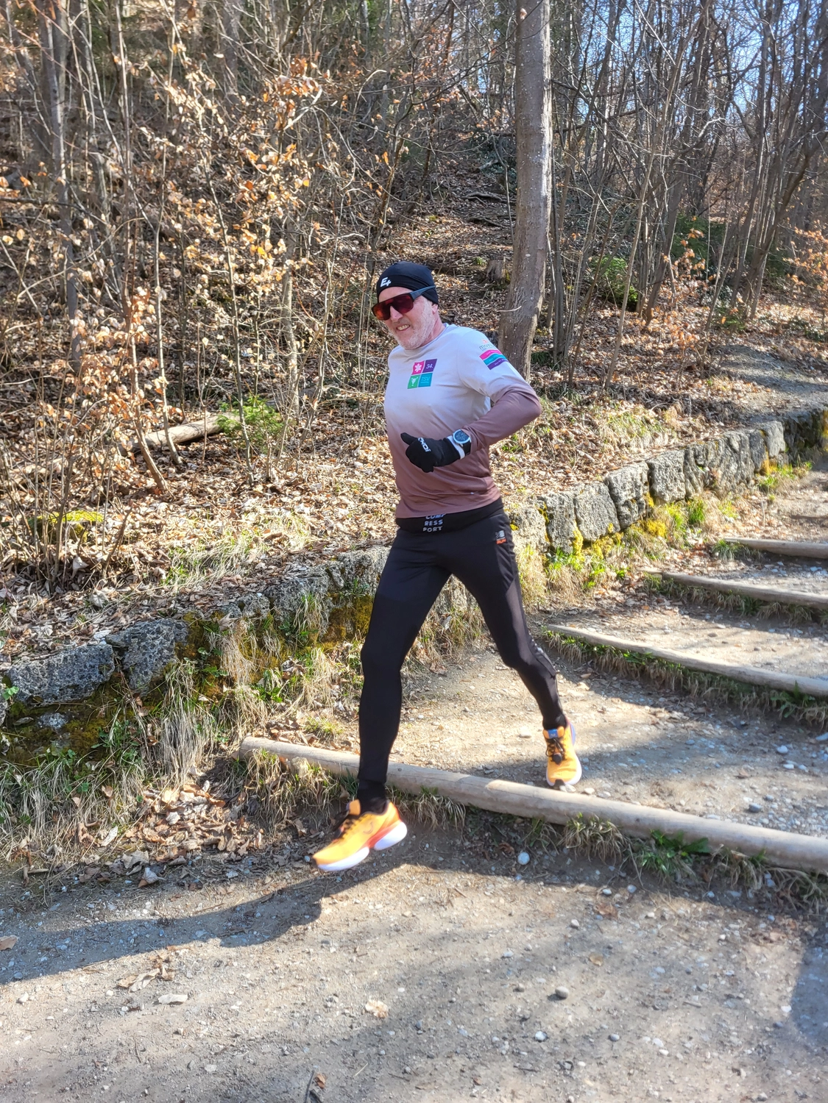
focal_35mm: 26
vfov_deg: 67.3
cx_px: 414
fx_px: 829
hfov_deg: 53.1
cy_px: 552
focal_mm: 5.4
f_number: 1.8
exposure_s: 1/284
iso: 40
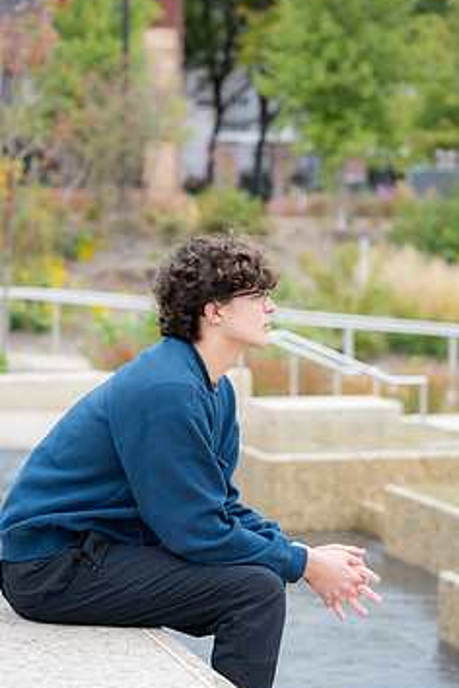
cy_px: 408
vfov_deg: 18.9
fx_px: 2065
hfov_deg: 12.7
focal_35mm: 108
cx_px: 230
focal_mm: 85
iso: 80
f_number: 3.5
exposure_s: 1/125
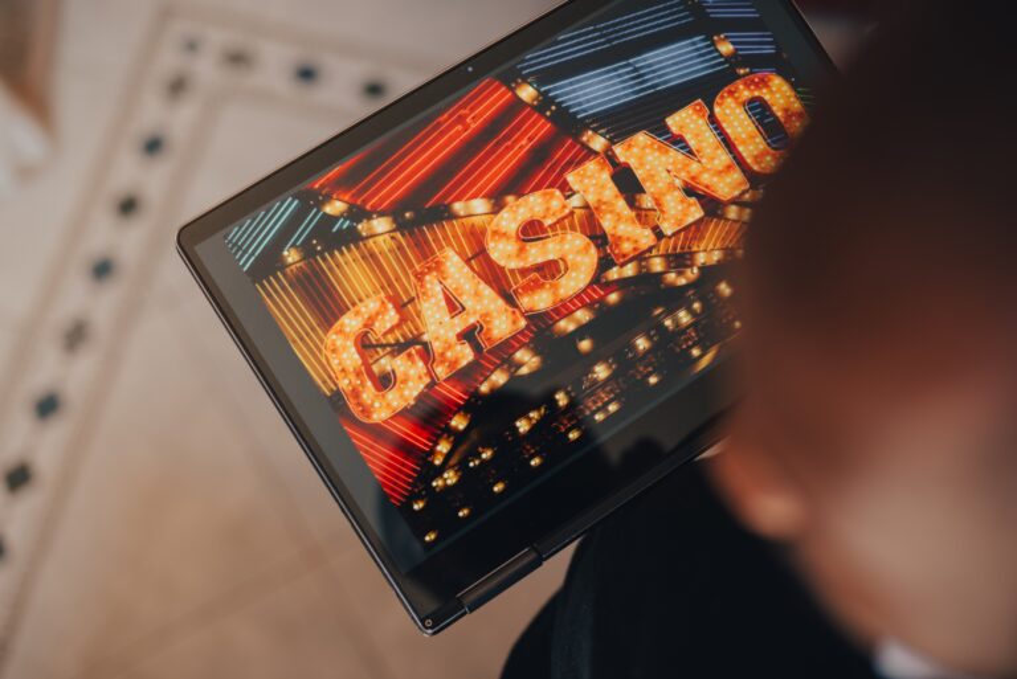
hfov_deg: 39.6
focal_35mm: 50
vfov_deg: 27.0
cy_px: 340
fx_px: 1413
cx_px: 508
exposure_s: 1/50
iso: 100
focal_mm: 50
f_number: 2.8
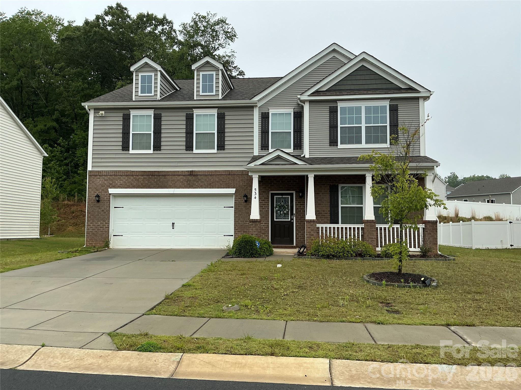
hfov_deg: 63.4
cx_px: 260
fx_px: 421
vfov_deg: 49.7
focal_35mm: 28
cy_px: 195
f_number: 1.8
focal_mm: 3
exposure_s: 1/620
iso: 25
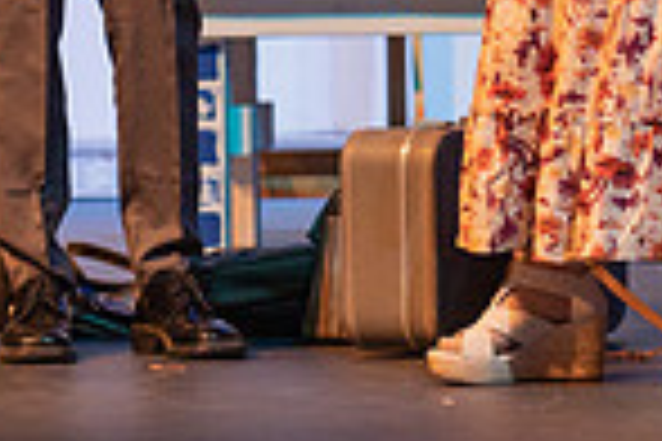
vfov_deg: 3.6
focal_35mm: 376
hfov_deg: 5.5
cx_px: 194
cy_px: -310
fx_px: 6914
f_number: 2.8
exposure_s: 1/250
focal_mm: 95
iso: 720
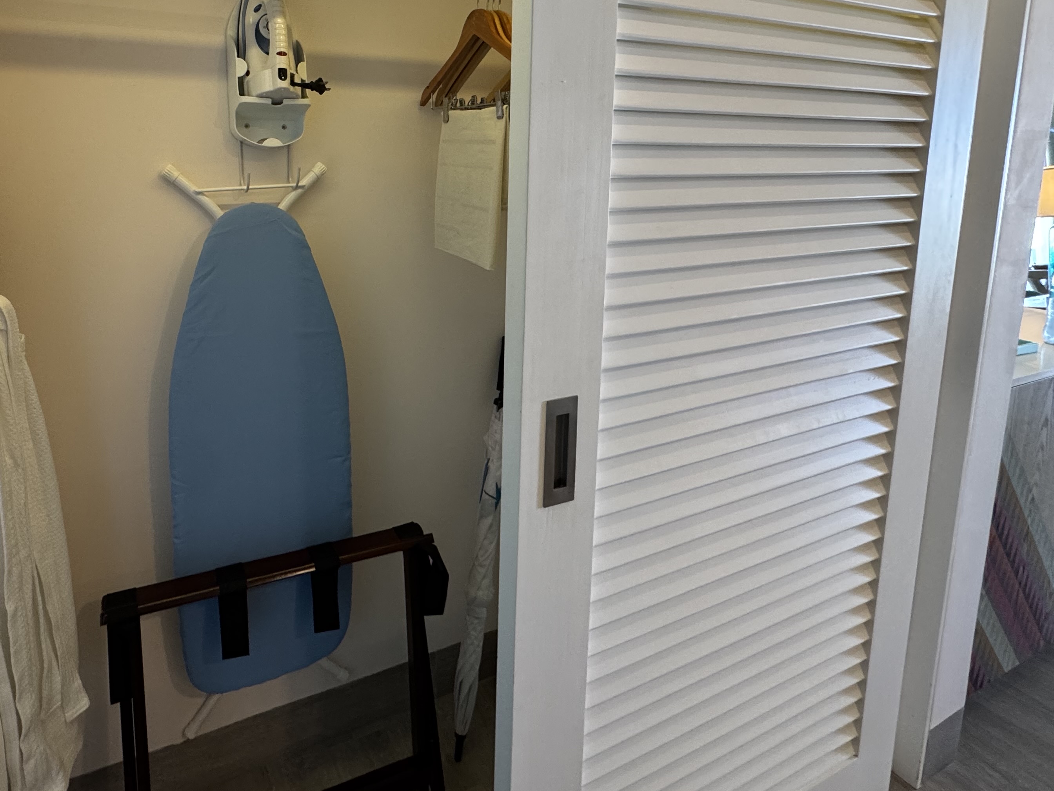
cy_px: 259
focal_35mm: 21
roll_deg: -0.7
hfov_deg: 77.4
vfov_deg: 61.8
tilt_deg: -9.7
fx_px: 639
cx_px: 389
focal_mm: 2.22
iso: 200
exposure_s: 1/60
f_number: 2.2
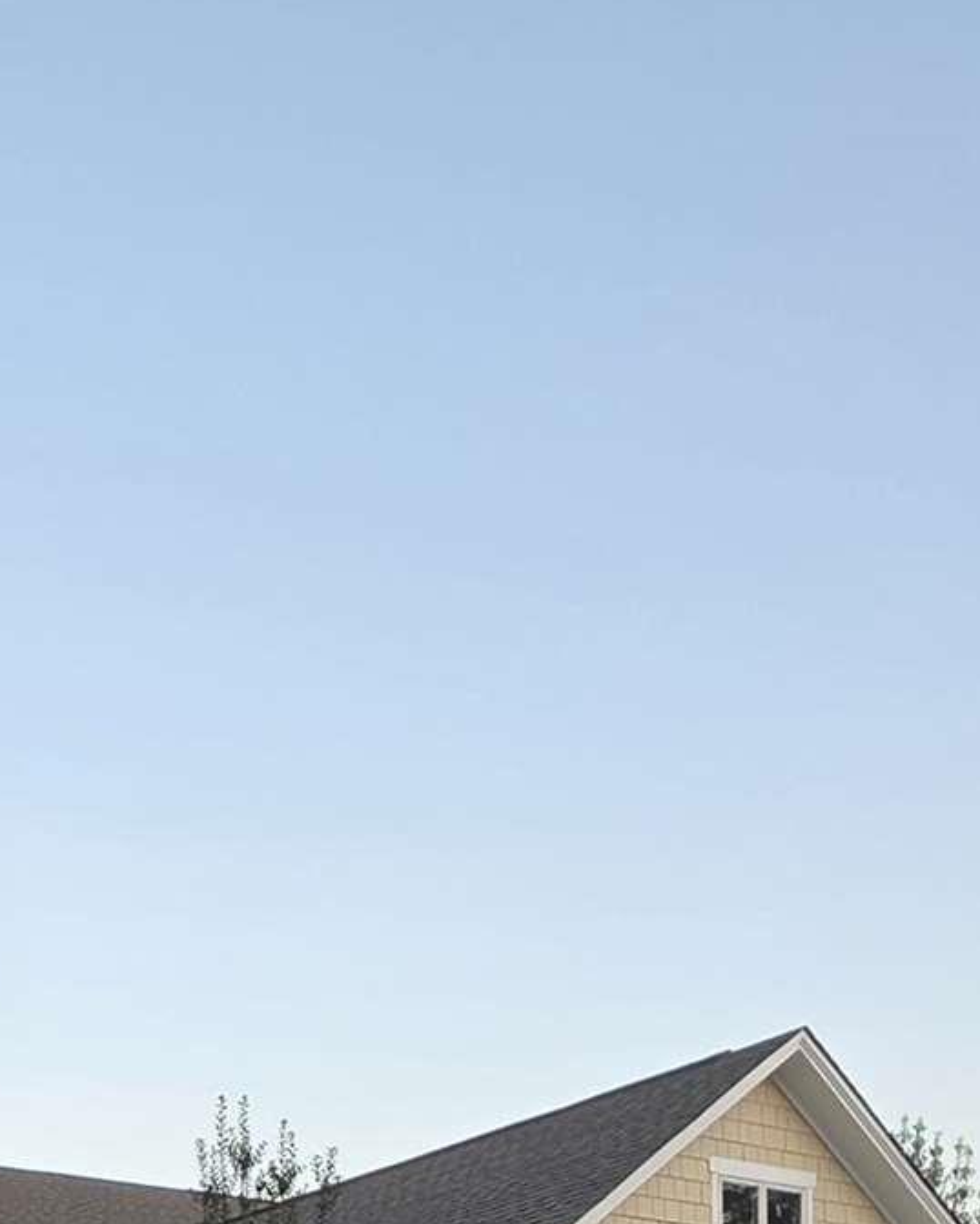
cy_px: 1912
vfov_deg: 24.2
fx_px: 2102
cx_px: 0
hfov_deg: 25.0
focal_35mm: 58
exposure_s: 1/120
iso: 40
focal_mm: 2.2
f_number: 1.9
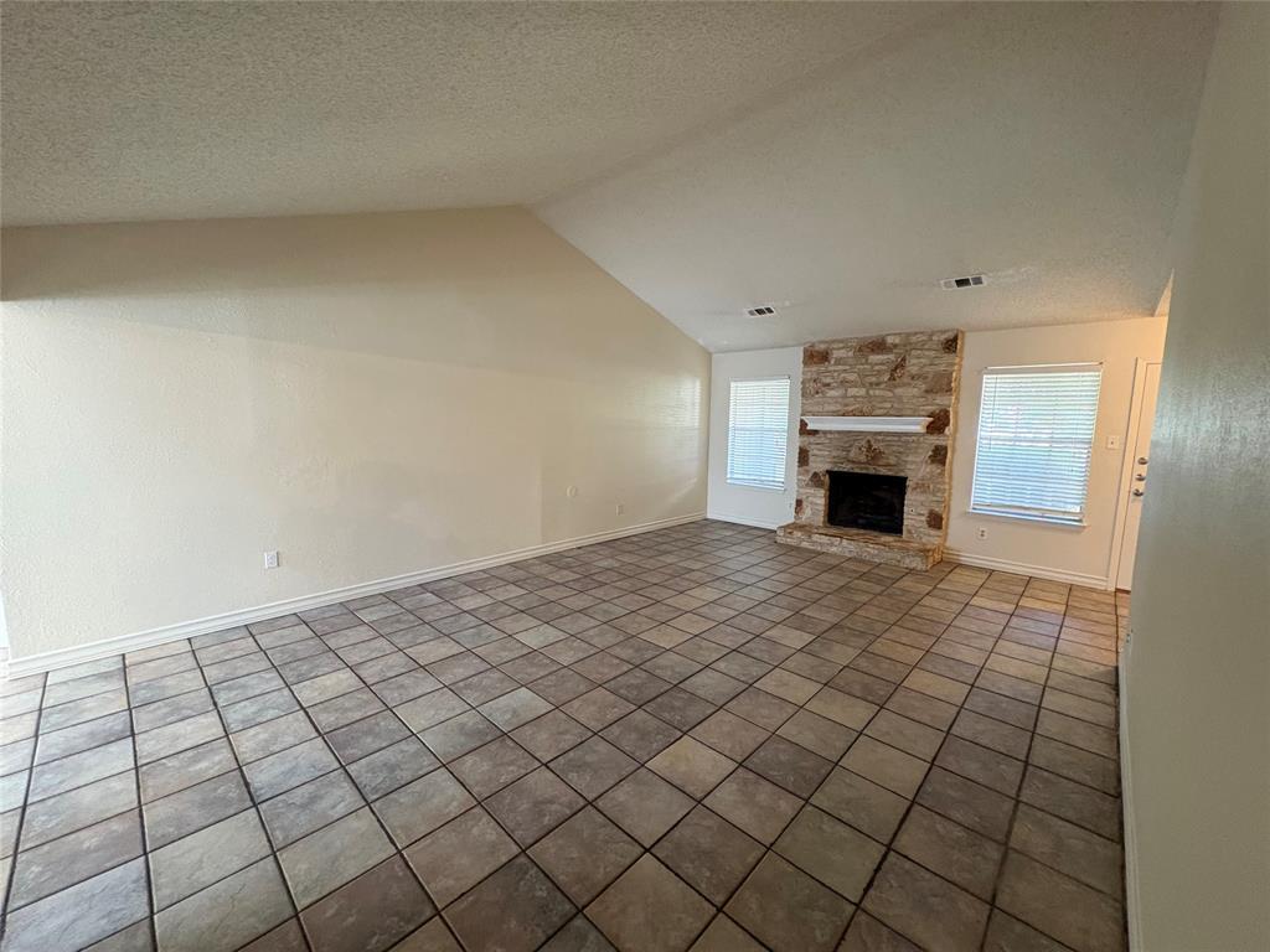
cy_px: 476
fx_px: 514
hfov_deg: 102.1
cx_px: 635
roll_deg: -0.9
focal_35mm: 14
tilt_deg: -8.1
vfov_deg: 85.7
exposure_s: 1/60
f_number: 2.2
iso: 500
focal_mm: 2.22
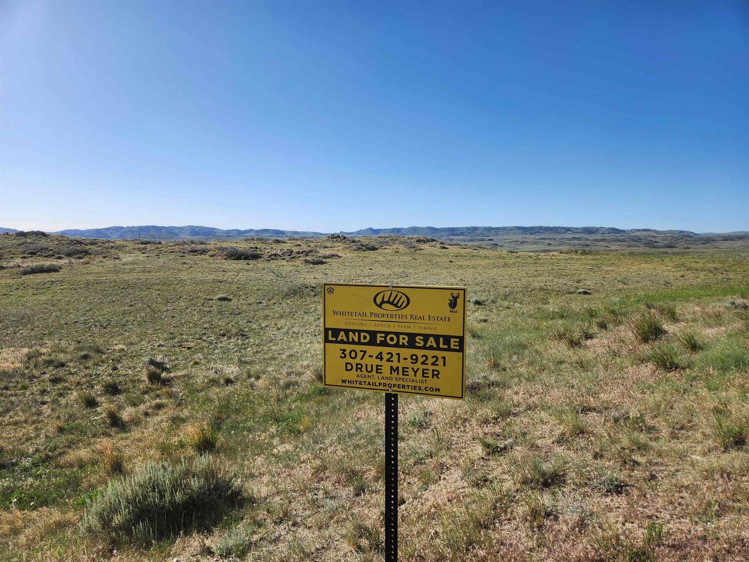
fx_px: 498
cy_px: 281
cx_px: 374
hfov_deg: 73.9
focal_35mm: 23
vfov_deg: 58.9
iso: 20
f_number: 1.8
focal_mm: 5.4
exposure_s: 1/1973
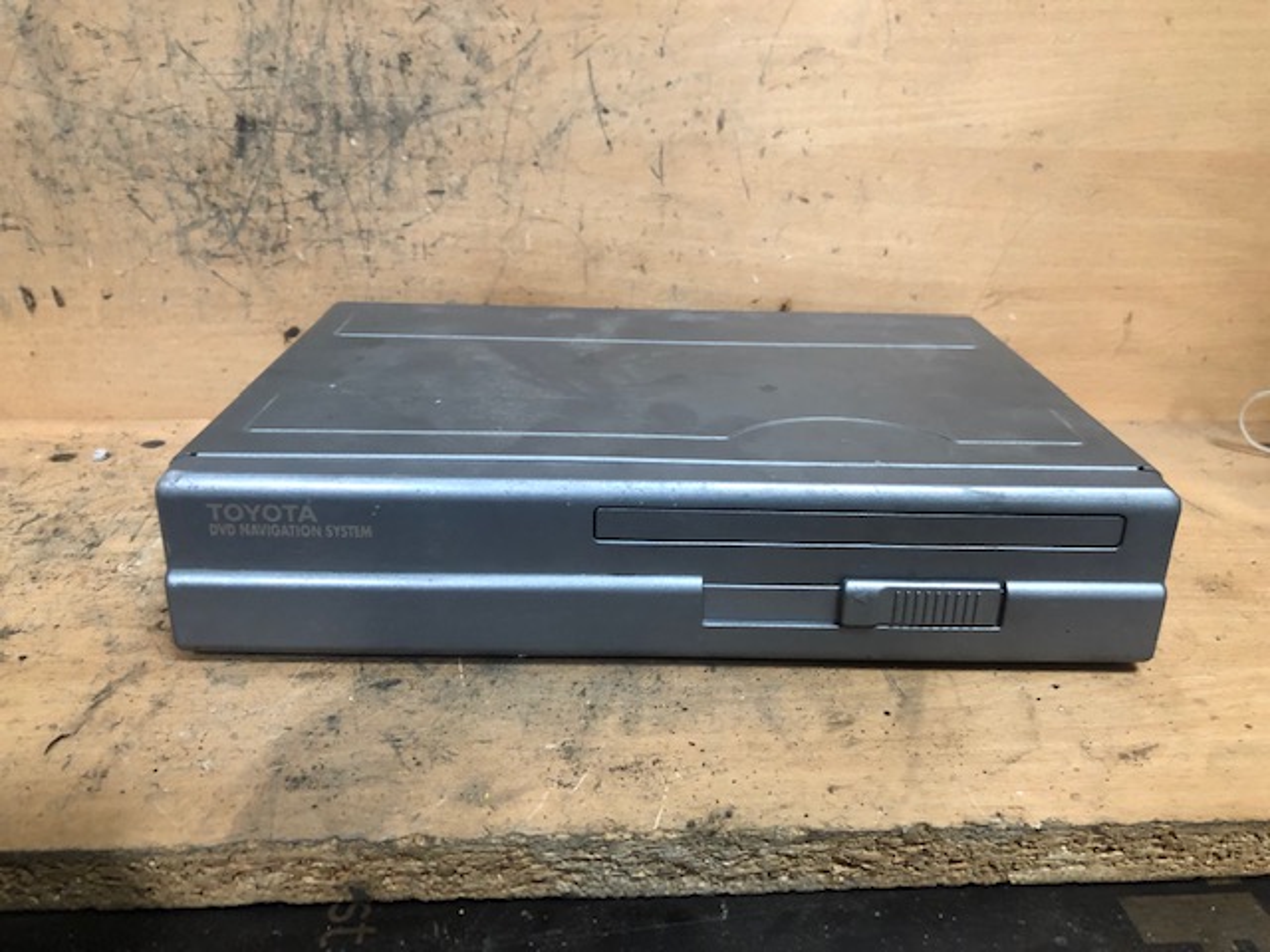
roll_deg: -0.5
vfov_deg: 49.7
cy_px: 476
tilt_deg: -23.3
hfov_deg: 63.4
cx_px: 635
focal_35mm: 28
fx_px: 1027
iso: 100
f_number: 1.8
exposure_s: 1/12
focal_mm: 4
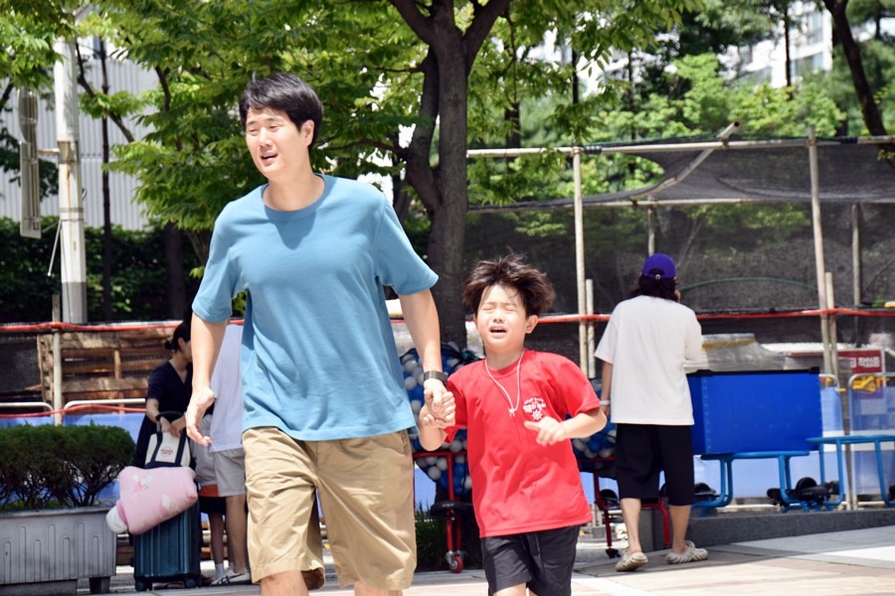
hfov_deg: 13.0
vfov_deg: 8.7
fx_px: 3915
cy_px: 298
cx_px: 448
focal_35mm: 158
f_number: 8
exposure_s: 1/250
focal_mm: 105
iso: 250
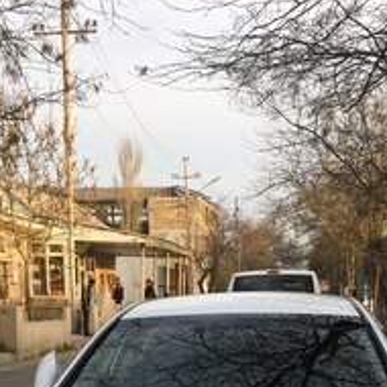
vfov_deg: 23.3
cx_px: 212
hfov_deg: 25.7
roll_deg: -0.2
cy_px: 481
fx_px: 847
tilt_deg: -12.4
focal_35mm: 67
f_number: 2.2
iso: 25
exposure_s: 1/181
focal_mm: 4.15
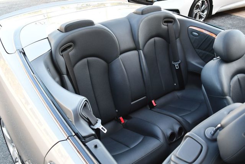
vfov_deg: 36.9
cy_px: 82
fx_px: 245
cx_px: 122
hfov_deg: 53.1
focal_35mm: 36
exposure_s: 1/250
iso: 500
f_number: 3.5
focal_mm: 18
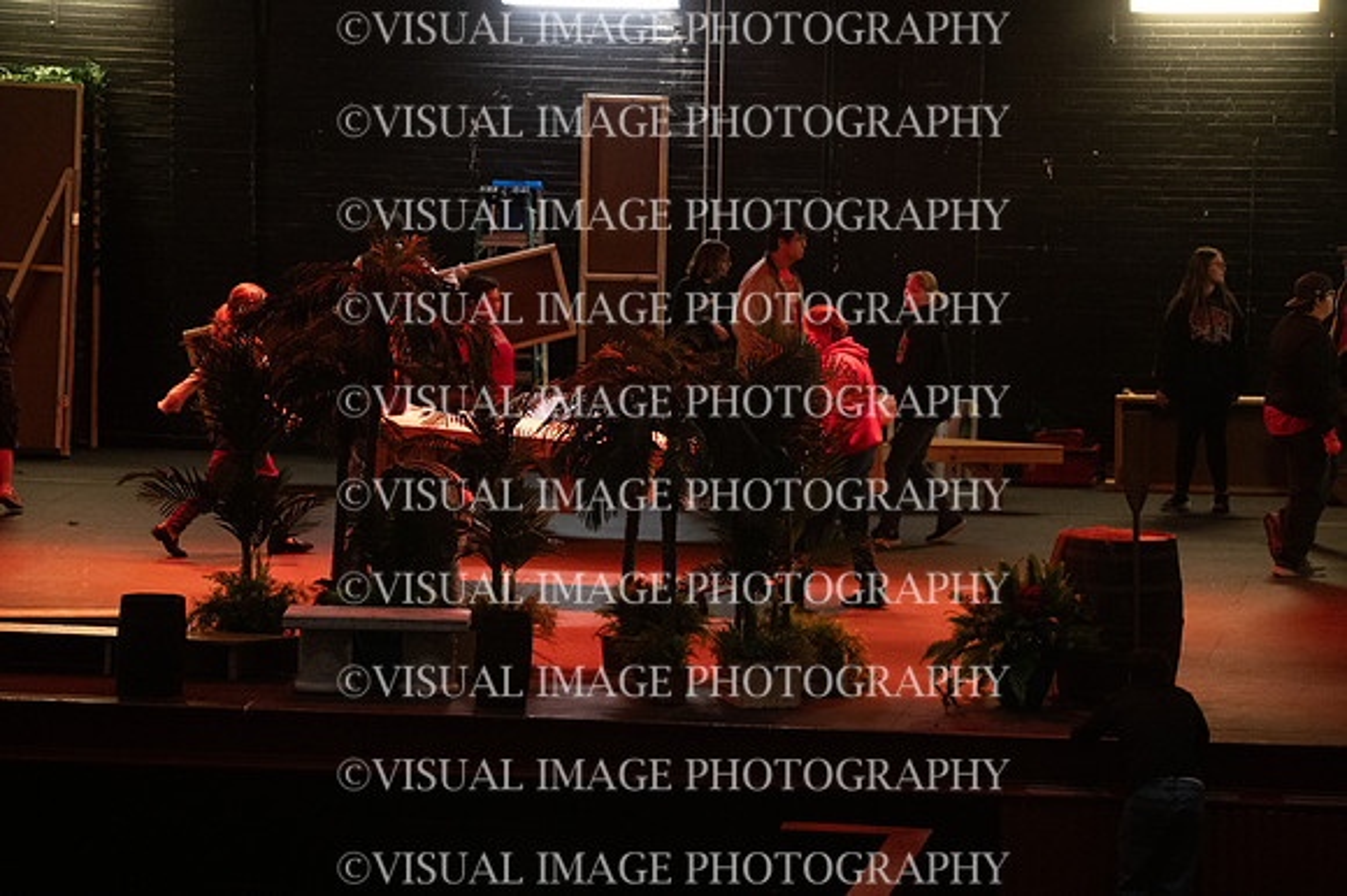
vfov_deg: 7.0
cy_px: 448
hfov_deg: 10.6
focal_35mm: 195
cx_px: 674
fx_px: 7292
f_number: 6.3
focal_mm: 195
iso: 10000
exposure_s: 1/160
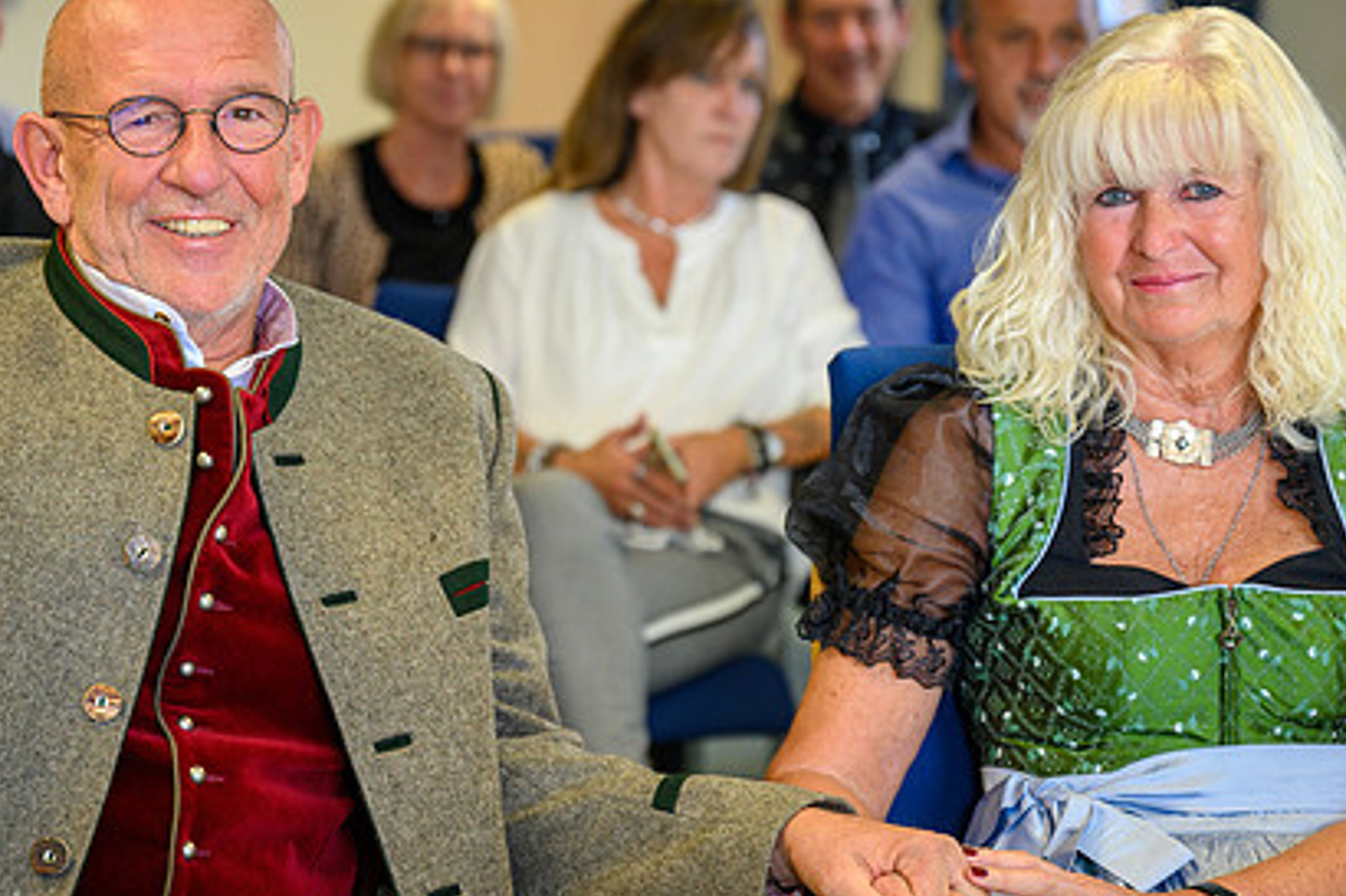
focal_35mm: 99
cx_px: 519
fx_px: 3700
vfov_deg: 13.8
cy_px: 450
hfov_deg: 20.6
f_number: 3.2
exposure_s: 1/160
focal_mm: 70
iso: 500
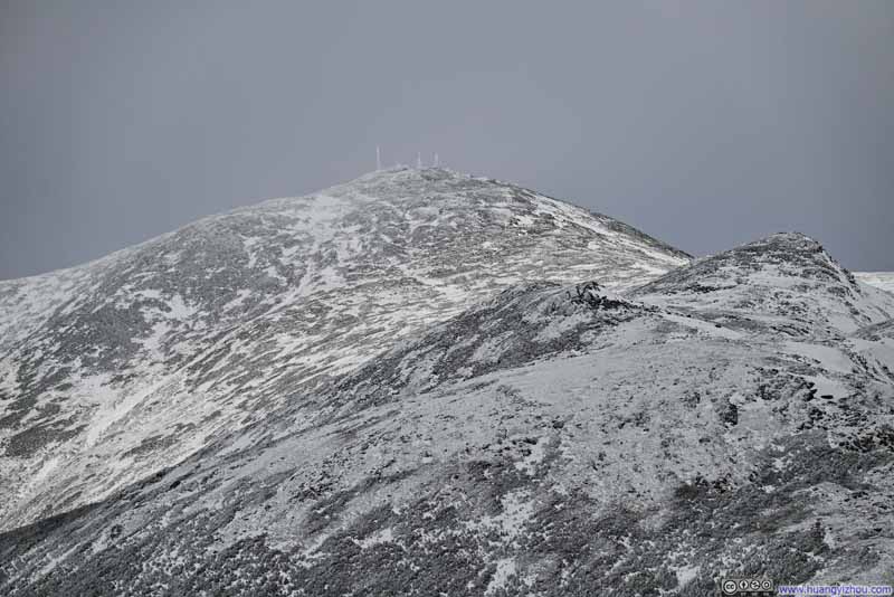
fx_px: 2981
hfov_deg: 17.1
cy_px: 298
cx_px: 447
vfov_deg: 11.4
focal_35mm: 120
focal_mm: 120
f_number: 5.6
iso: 100
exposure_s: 1/3200
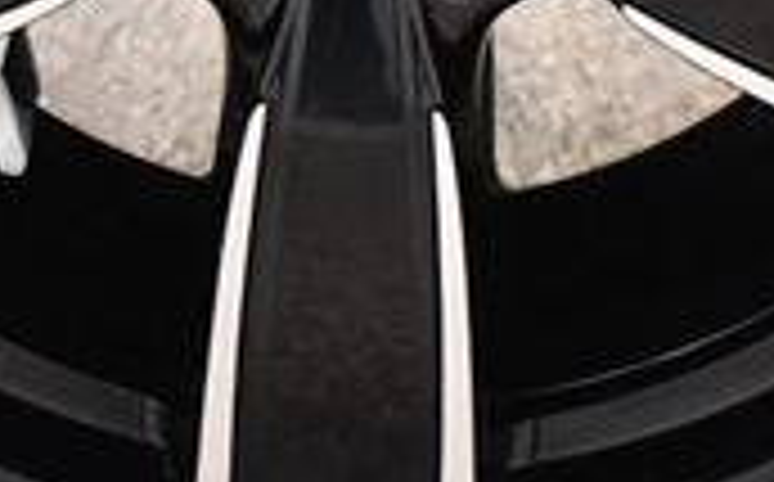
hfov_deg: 9.2
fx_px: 4803
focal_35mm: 228
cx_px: 356
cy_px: -207
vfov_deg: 5.7
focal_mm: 40
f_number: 4.5
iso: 4000
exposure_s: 1/60
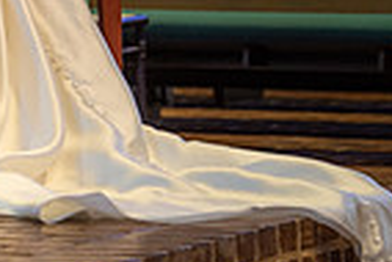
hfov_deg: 4.0
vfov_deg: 2.7
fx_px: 5548
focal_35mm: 509
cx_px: -251
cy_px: -204
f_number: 4.5
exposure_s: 1/100
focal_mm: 125
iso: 1250
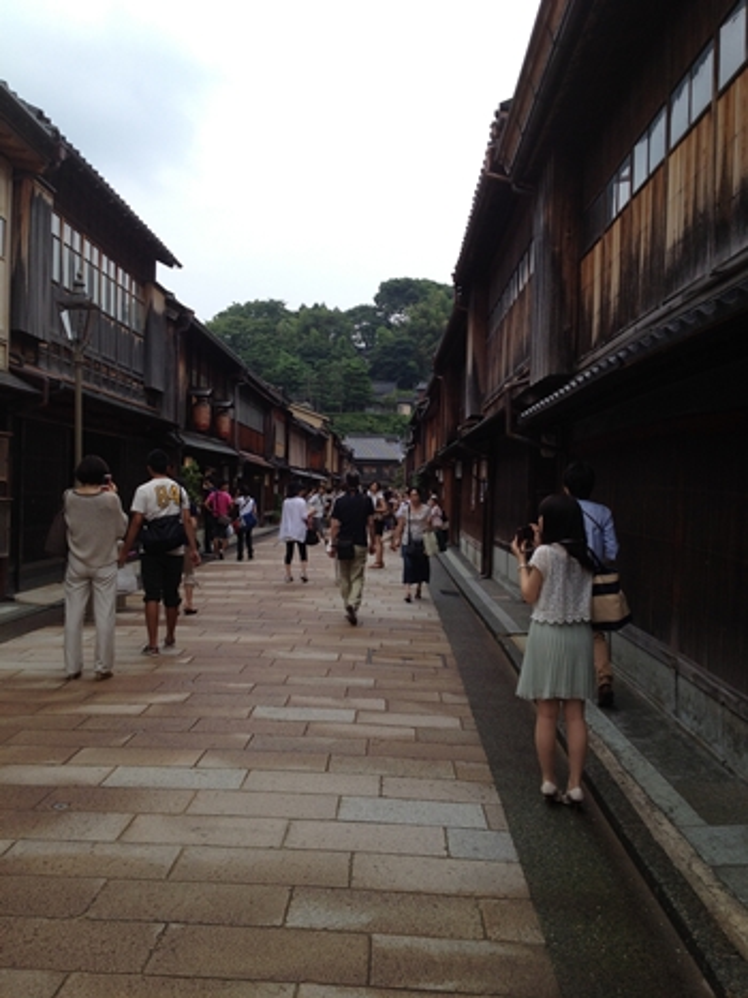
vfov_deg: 52.6
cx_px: 374
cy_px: 499
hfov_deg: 40.7
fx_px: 1009
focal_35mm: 35
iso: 64
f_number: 2.4
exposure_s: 1/1082
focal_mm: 4.28
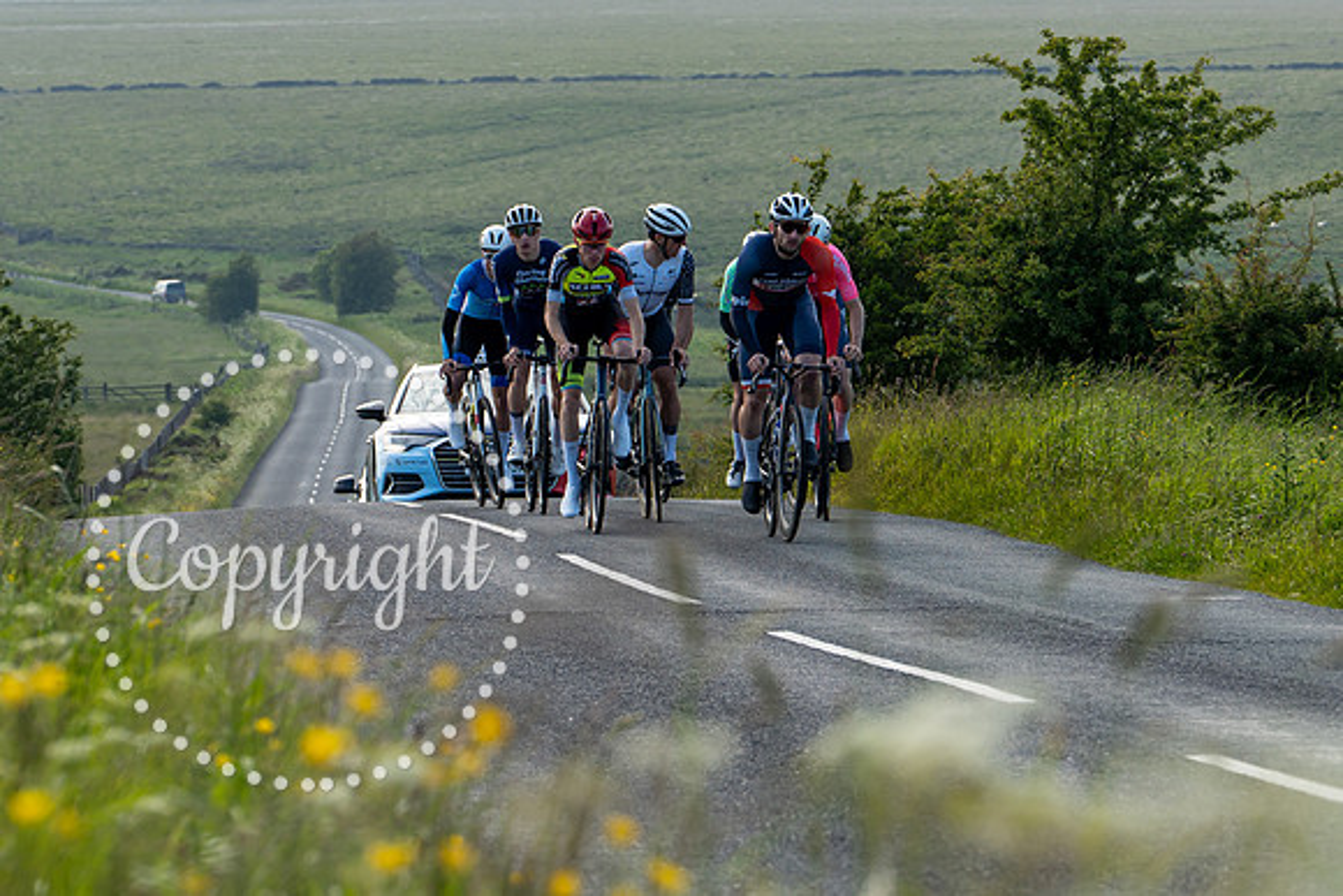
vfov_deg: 6.6
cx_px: 864
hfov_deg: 9.9
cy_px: 318
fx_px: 7714
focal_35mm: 207
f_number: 6.3
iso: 200
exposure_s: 1/320
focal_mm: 111
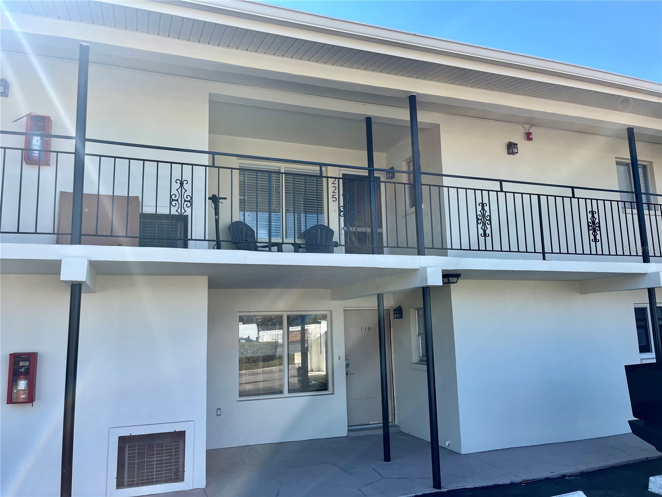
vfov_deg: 53.1
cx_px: 331
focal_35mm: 26
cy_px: 248
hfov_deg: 67.3
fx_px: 497
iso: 50
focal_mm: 5.1
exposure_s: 1/1355
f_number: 1.6
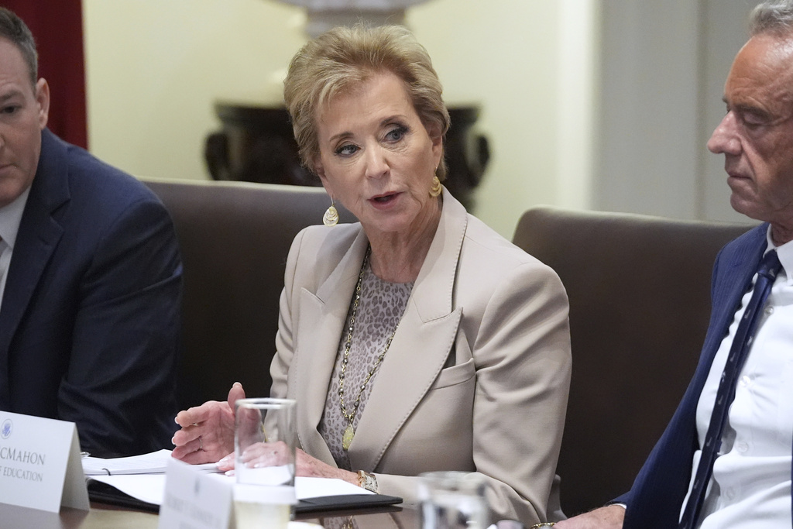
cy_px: 264
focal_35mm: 267
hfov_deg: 7.7
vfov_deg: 5.1
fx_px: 5882
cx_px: 396
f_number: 2.8
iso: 6400
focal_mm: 178
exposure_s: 1/400
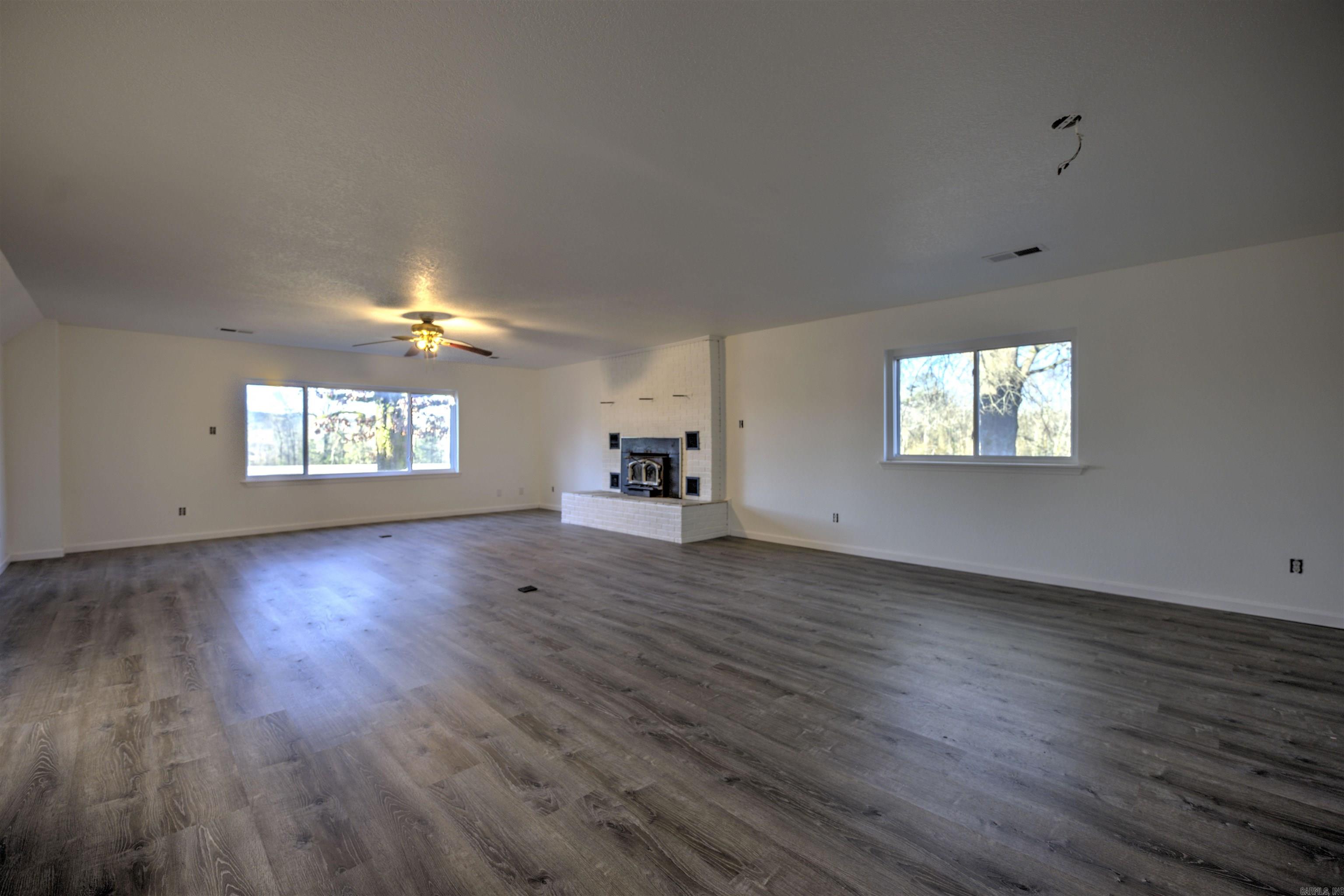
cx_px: 672
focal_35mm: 14
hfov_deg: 102.3
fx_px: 541
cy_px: 448
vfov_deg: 79.2
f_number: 3.5
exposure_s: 1/160
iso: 320
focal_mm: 14.5
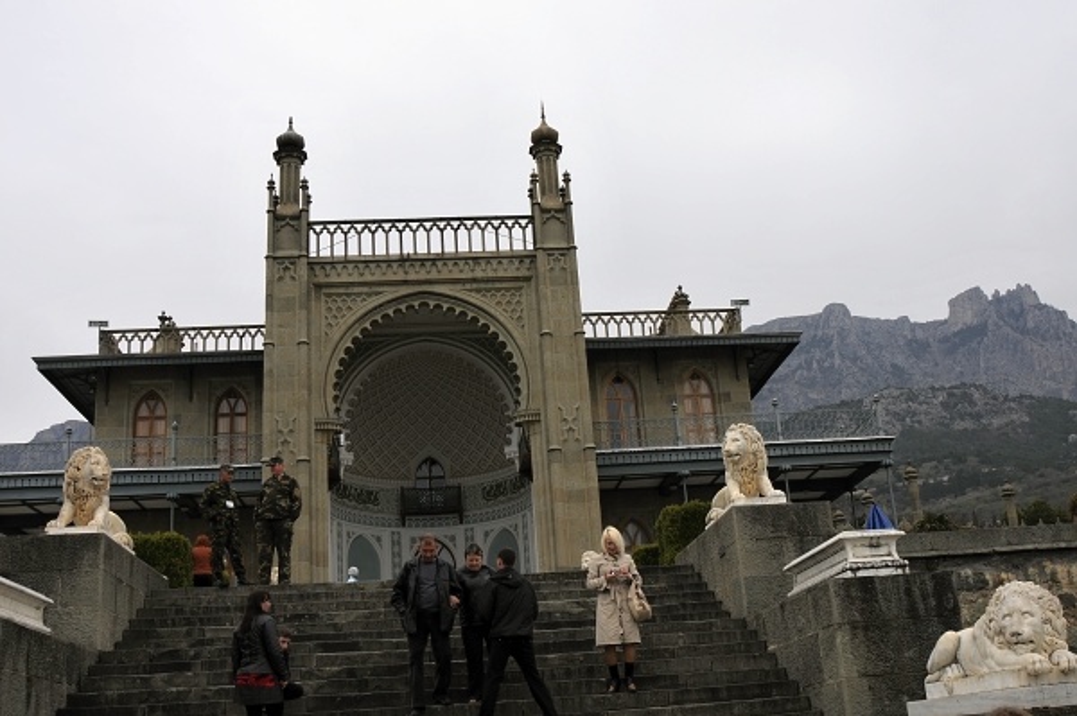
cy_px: 358
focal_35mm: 36
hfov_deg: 53.2
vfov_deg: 36.8
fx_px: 1076
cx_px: 538
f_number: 7.1
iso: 200
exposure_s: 1/200
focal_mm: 24
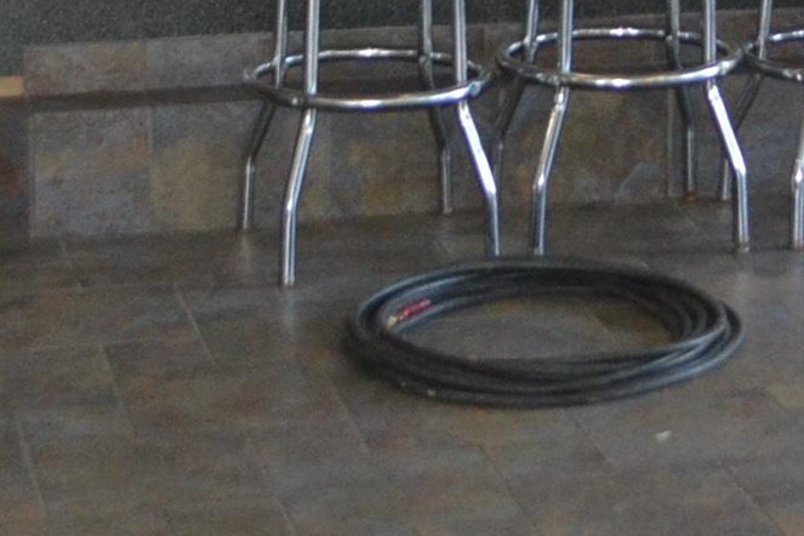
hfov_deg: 13.1
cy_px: -416
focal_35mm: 153
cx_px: 960
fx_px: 3417
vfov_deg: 8.6
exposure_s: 1/60
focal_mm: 22
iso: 1100
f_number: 4
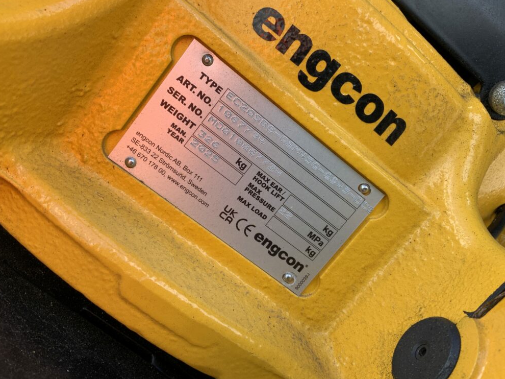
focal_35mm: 30
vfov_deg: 46.8
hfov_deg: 60.0
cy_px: 185
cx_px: 256
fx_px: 438
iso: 16
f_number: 1.8
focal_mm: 3
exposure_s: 1/135
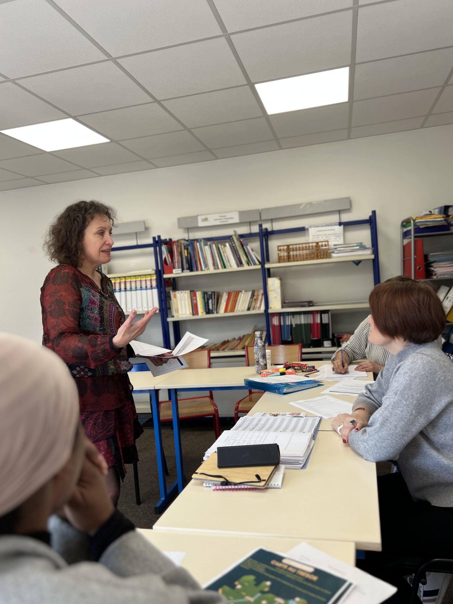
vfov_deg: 65.3
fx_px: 471
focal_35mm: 27
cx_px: 228
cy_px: 313
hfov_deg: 51.4
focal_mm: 5.7
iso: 32
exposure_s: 1/121
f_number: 1.5
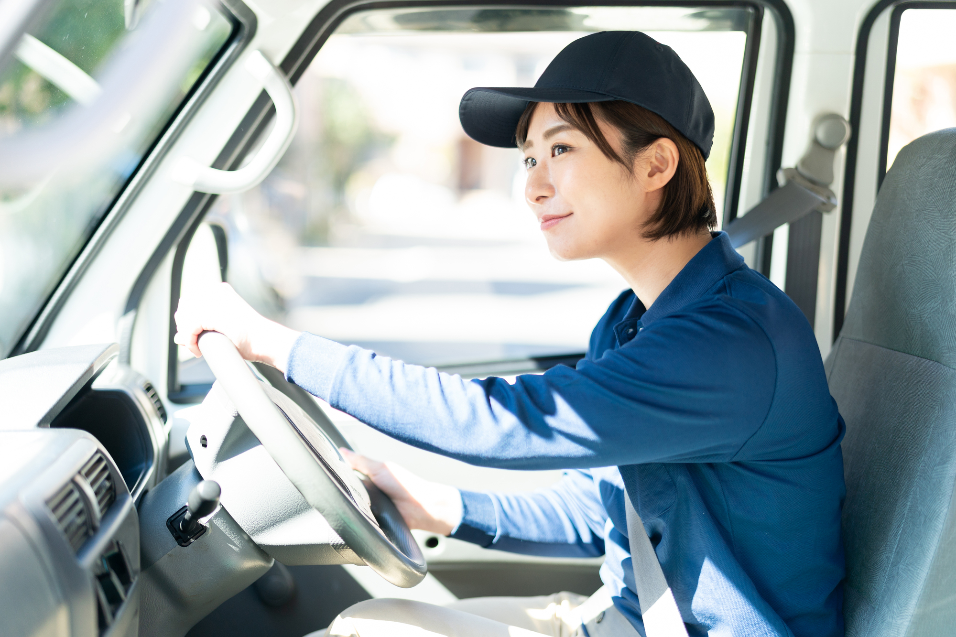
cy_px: 318
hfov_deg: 39.6
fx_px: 1328
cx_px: 478
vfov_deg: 27.0
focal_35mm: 50
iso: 320
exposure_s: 1/800
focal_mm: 50
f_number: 1.4
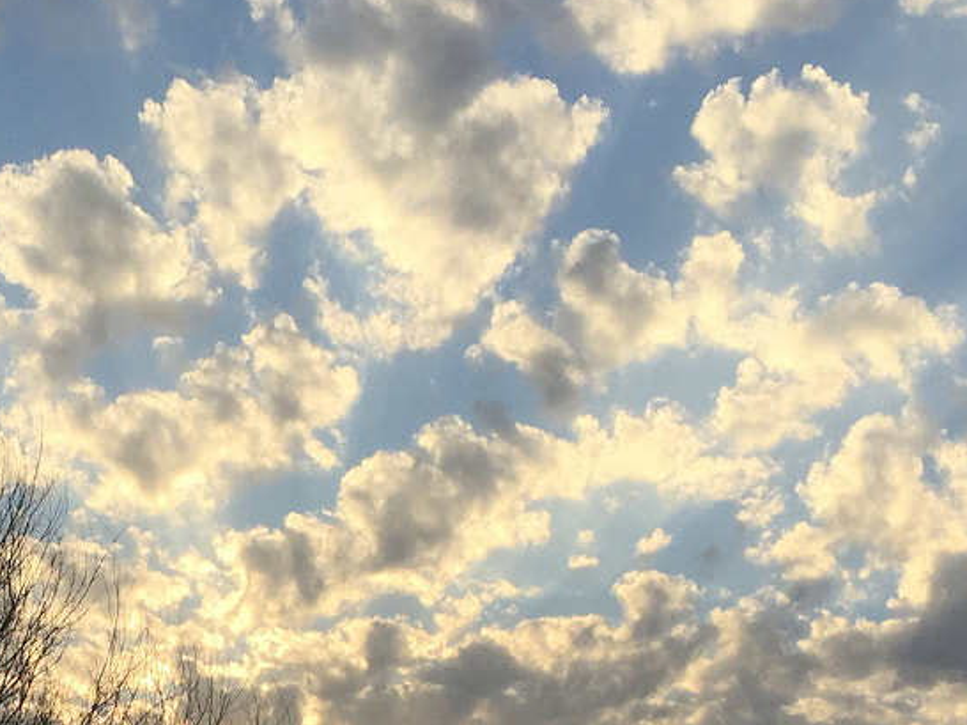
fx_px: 2373
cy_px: 798
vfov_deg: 16.8
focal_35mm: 85
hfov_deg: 22.5
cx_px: 90
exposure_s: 1/1883
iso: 32
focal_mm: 4.15
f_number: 2.2
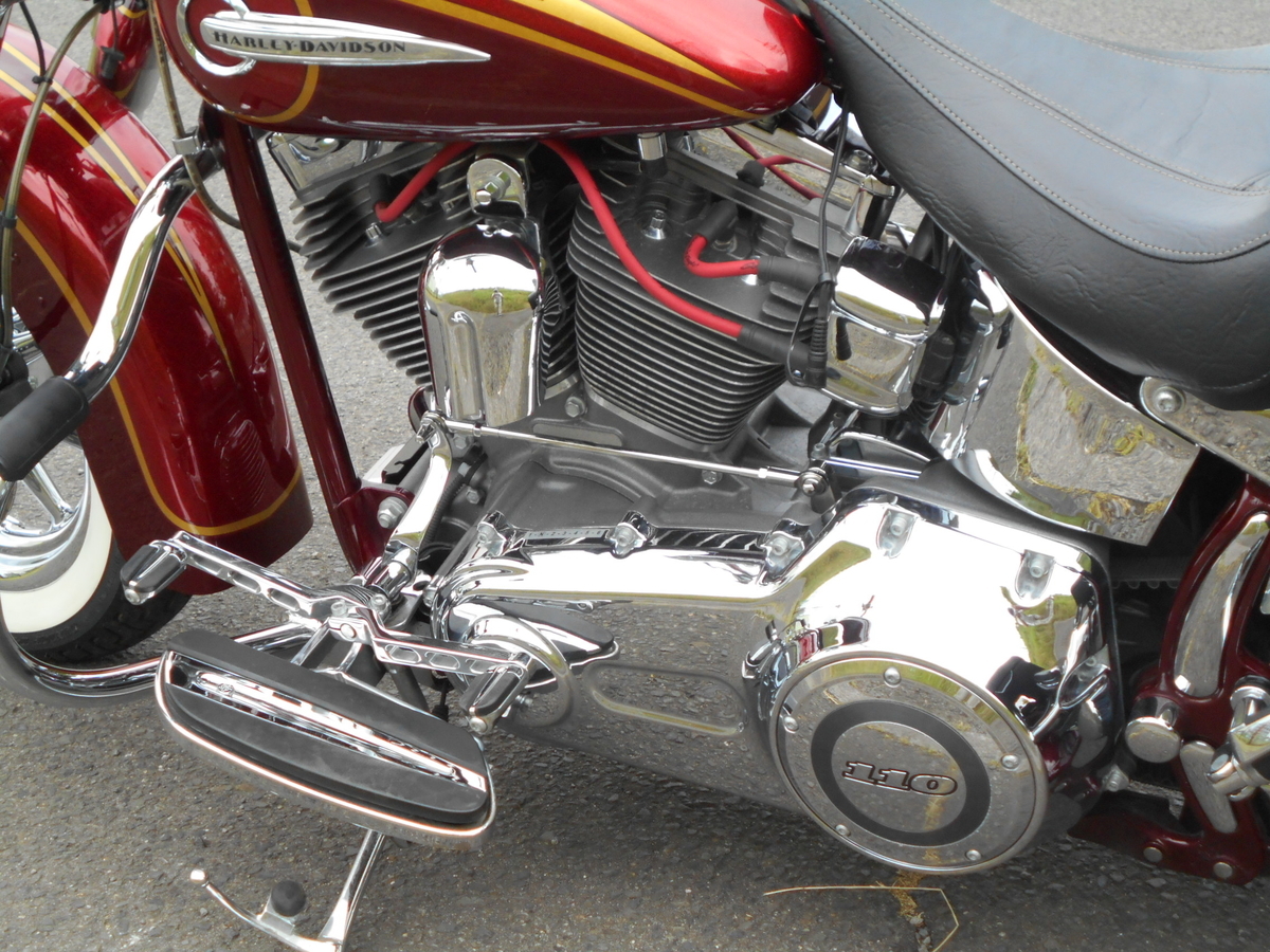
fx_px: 2128
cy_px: 476
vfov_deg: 25.2
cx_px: 635
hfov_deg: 33.2
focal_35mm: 58
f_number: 4.9
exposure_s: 1/250
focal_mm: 10
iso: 200
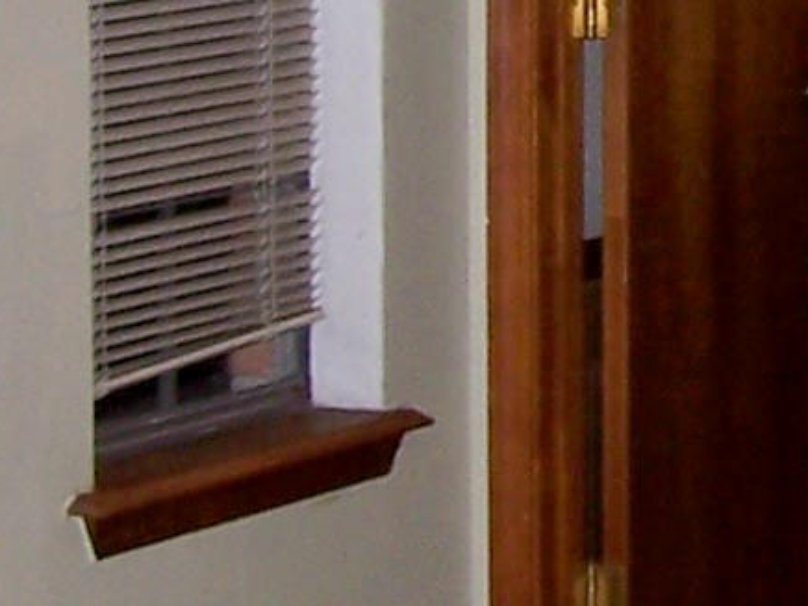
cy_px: -208
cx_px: 1206
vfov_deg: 7.3
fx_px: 4692
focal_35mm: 201
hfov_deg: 9.6
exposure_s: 1/60
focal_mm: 6.3
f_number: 2.8
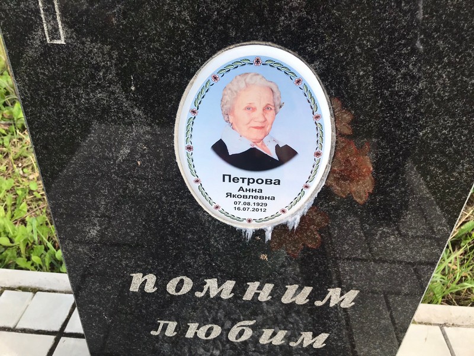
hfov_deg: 63.4
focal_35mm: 28
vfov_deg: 49.7
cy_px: 178
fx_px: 383
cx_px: 237
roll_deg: -2.7
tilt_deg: -32.7
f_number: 1.8
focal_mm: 3.99
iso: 20
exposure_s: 1/1597
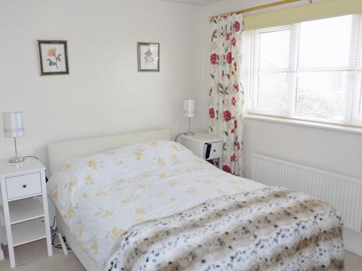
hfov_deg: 60.0
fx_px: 314
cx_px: 181
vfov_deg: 46.8
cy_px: 136
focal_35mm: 30
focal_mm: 5.3
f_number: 3.3
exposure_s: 1/30
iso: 100
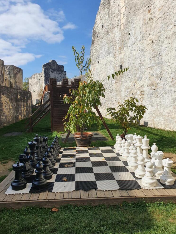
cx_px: 87
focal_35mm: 27
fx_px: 183
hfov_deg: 51.4
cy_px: 119
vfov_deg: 65.3
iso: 50
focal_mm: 4.32
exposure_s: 1/1800
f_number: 2.4
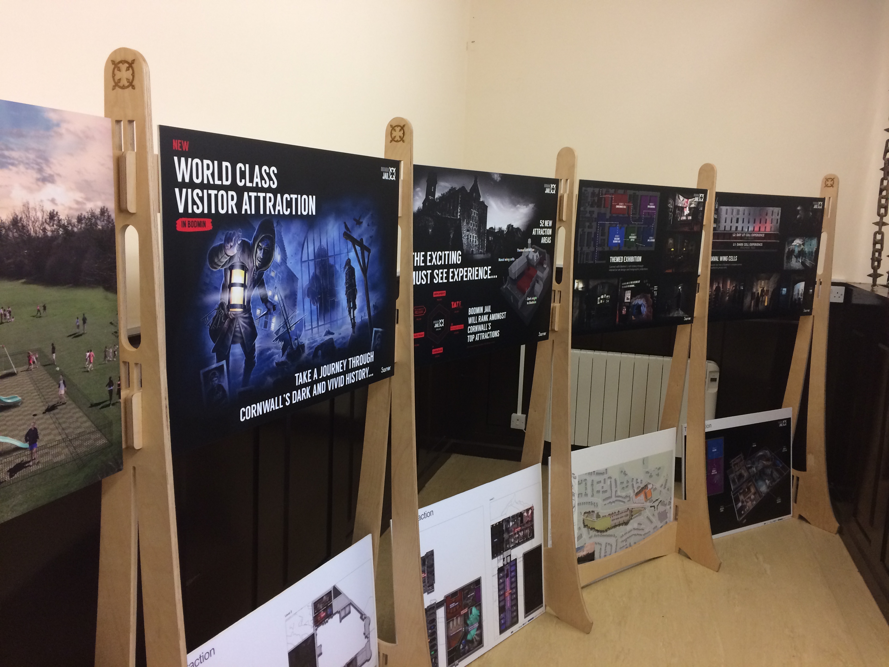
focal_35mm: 29
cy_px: 334
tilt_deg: -11.0
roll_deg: -1.8
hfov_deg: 61.7
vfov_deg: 48.2
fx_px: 745
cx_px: 444
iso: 80
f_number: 2.2
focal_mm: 4.15
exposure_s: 1/33
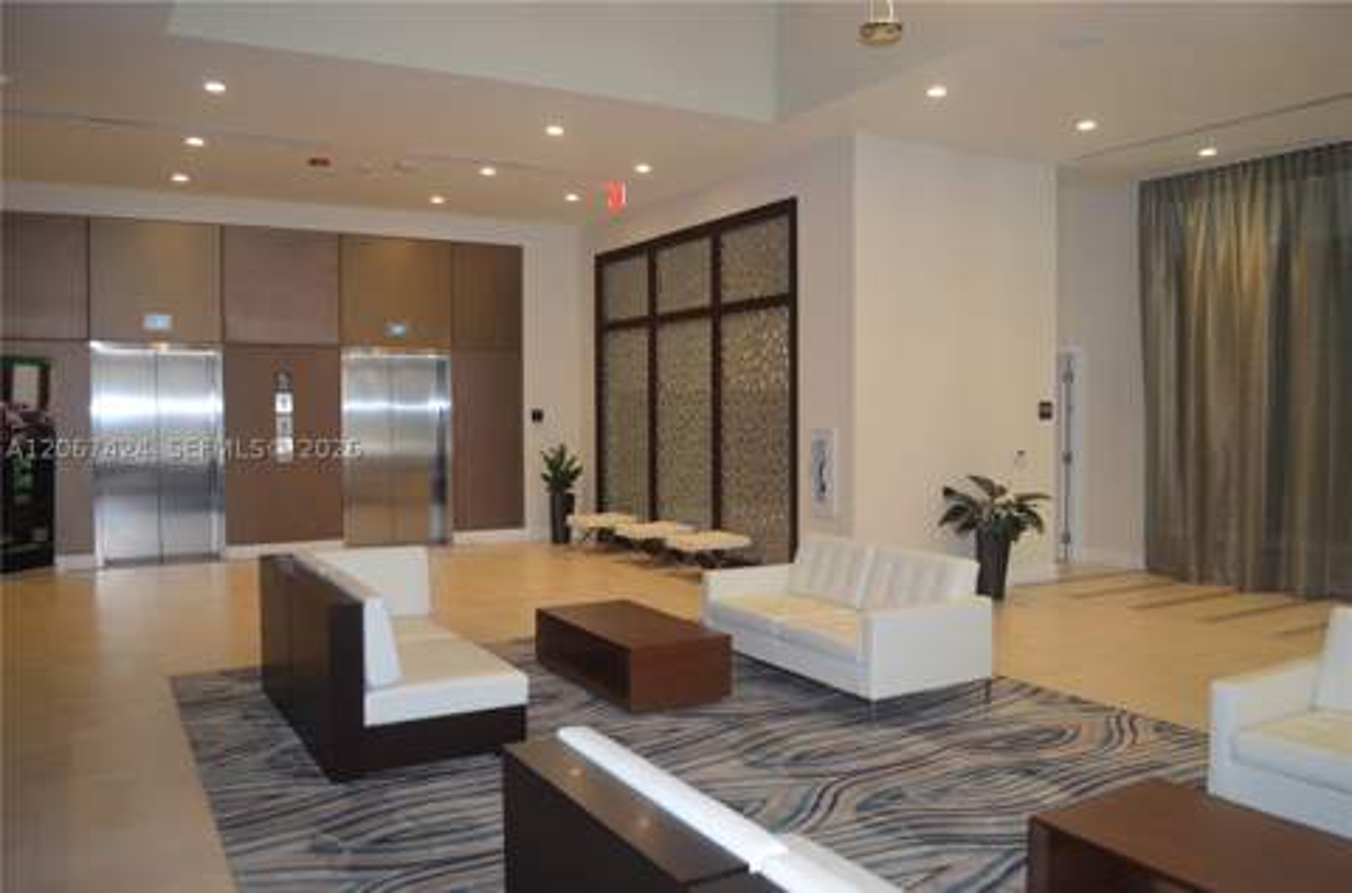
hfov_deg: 67.5
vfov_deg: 47.7
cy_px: 446
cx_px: 676
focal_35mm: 27
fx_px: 1011
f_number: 3.5
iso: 720
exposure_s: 1/60
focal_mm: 18
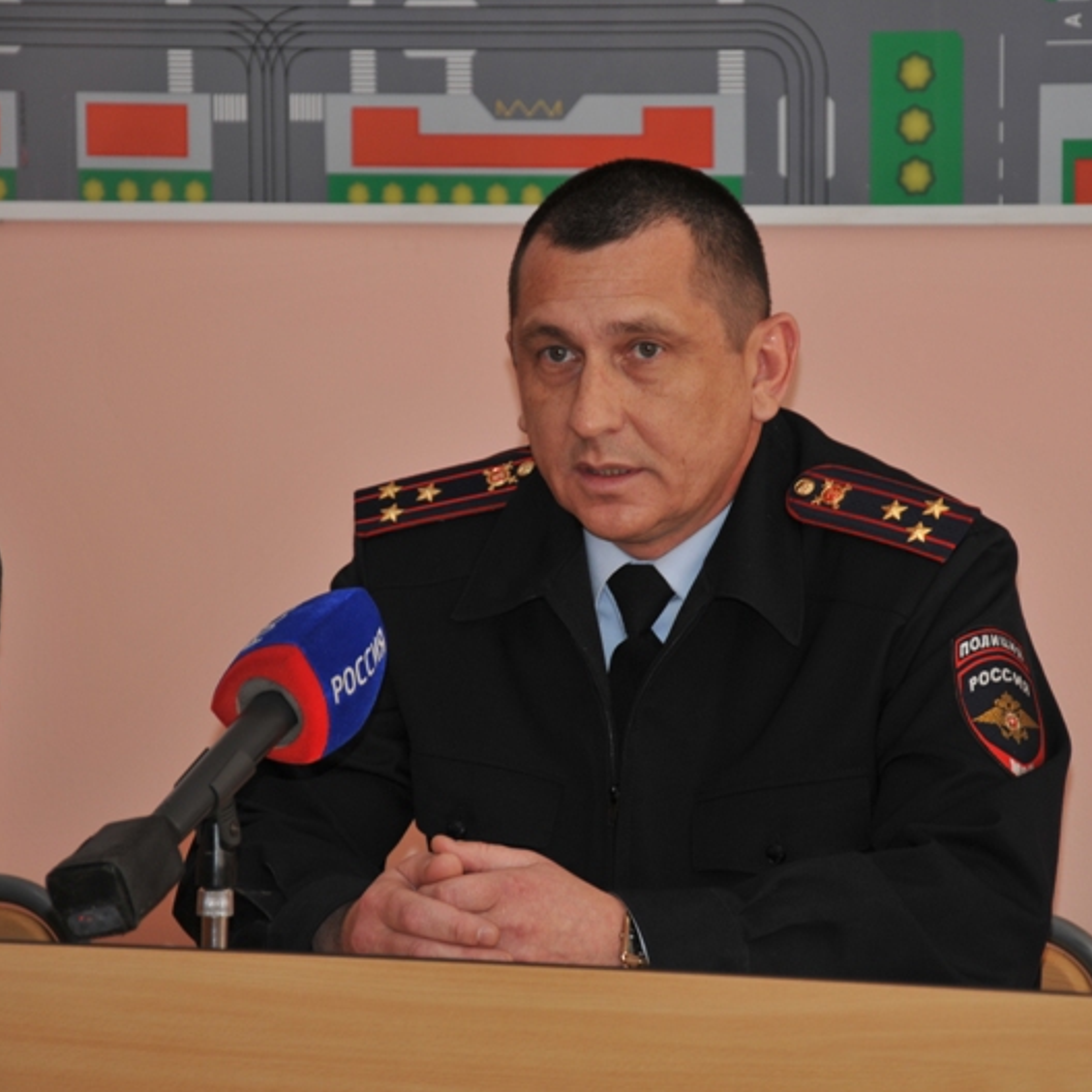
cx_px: 579
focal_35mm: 203
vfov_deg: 8.6
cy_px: 547
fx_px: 7232
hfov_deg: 8.6
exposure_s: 1/60
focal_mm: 105
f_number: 5.6
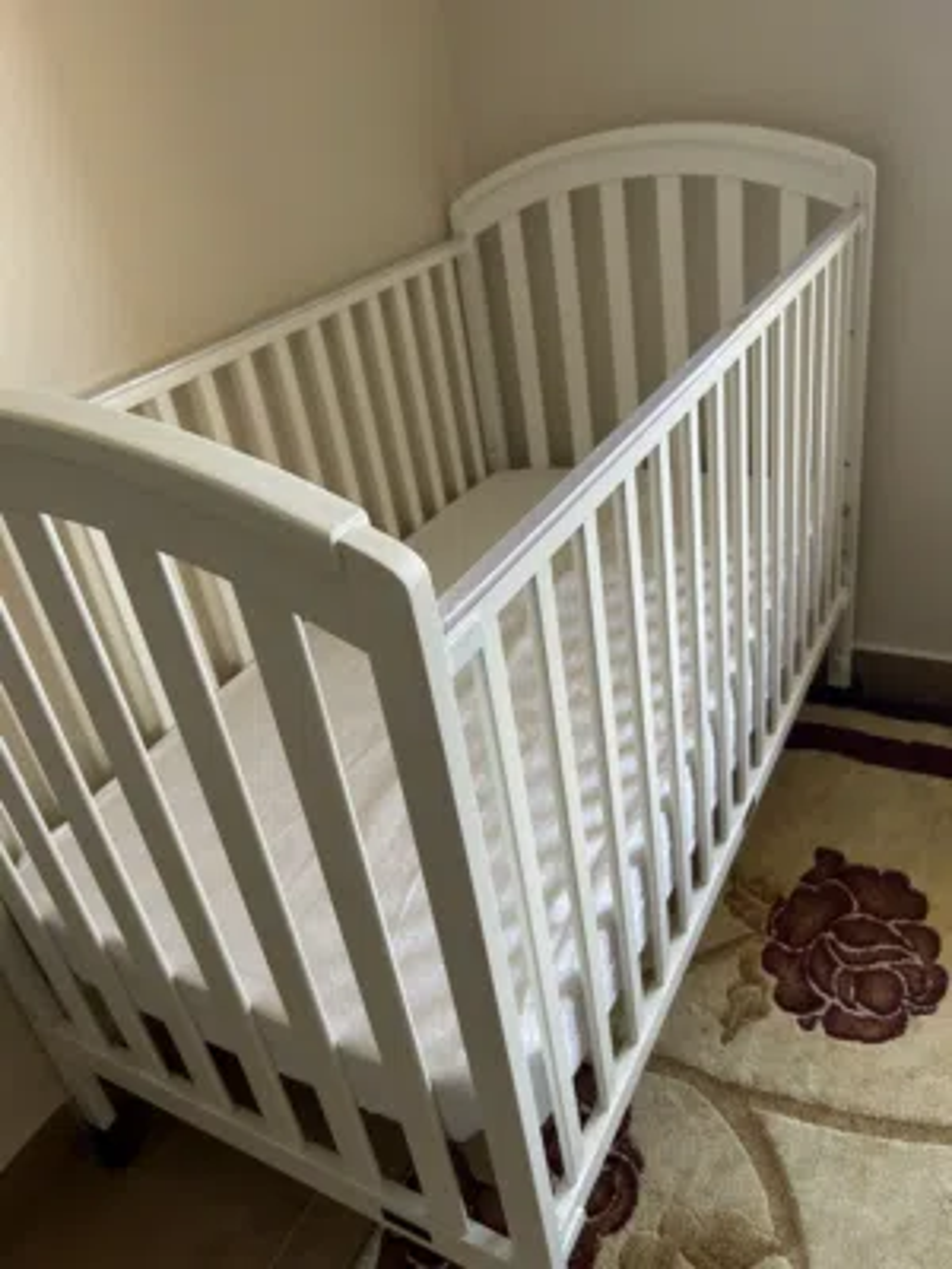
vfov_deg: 67.3
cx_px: 476
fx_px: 953
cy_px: 634
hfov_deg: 53.1
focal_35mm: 26
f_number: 1.5
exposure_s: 1/61
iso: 125
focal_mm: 5.7
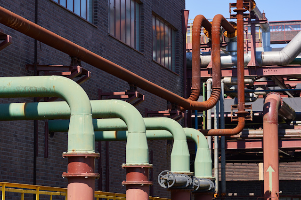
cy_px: 135
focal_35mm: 133
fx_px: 1112
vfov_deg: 10.3
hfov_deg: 15.4
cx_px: 131
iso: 100
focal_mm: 85
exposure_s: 1/125
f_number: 8
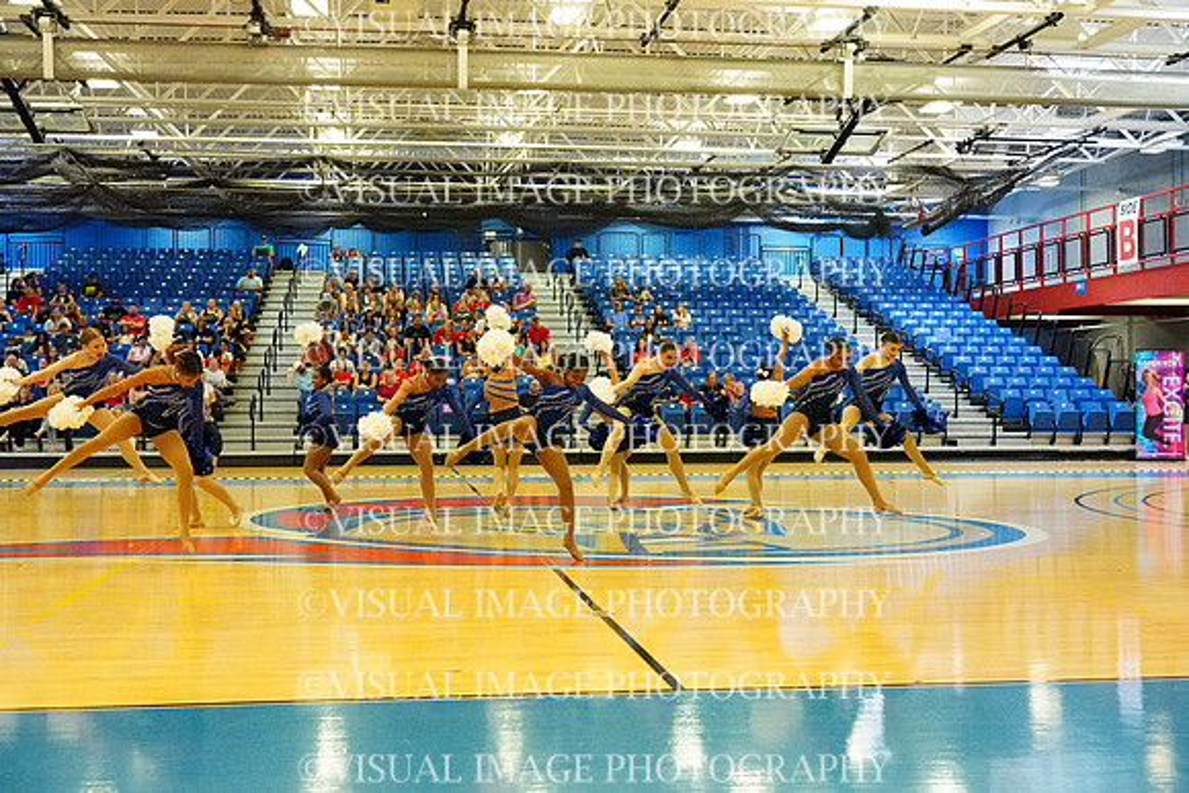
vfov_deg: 30.5
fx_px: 1453
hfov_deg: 44.5
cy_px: 396
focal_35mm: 44
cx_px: 594
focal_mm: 44
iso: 25600
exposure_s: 1/1000
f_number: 4
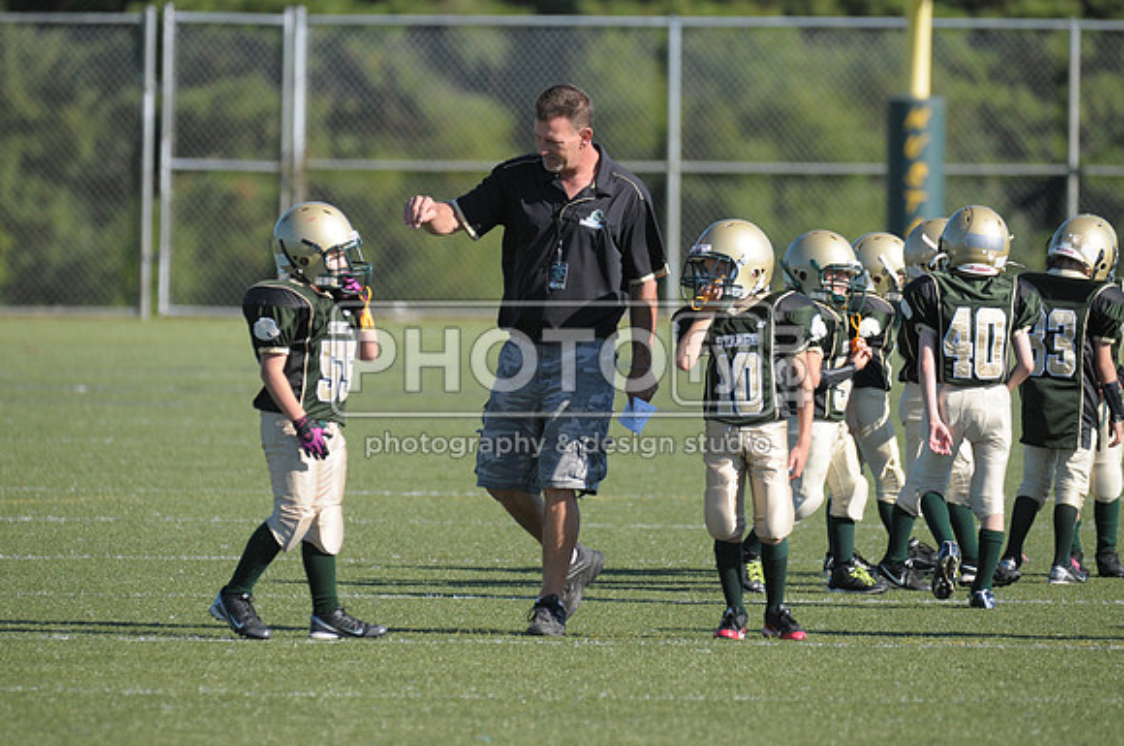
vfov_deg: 3.0
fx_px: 14030
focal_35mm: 450
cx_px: 562
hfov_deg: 4.6
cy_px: 373
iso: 640
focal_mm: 300
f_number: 4
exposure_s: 1/3200
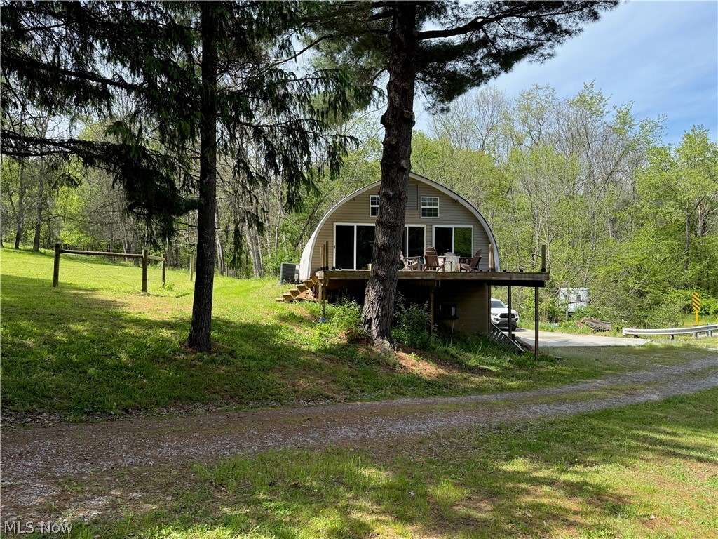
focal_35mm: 24
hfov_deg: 71.6
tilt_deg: +2.2
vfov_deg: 56.8
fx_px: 498
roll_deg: -1.0
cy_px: 270
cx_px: 359
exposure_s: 1/2053
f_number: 1.78
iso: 100
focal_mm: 6.76
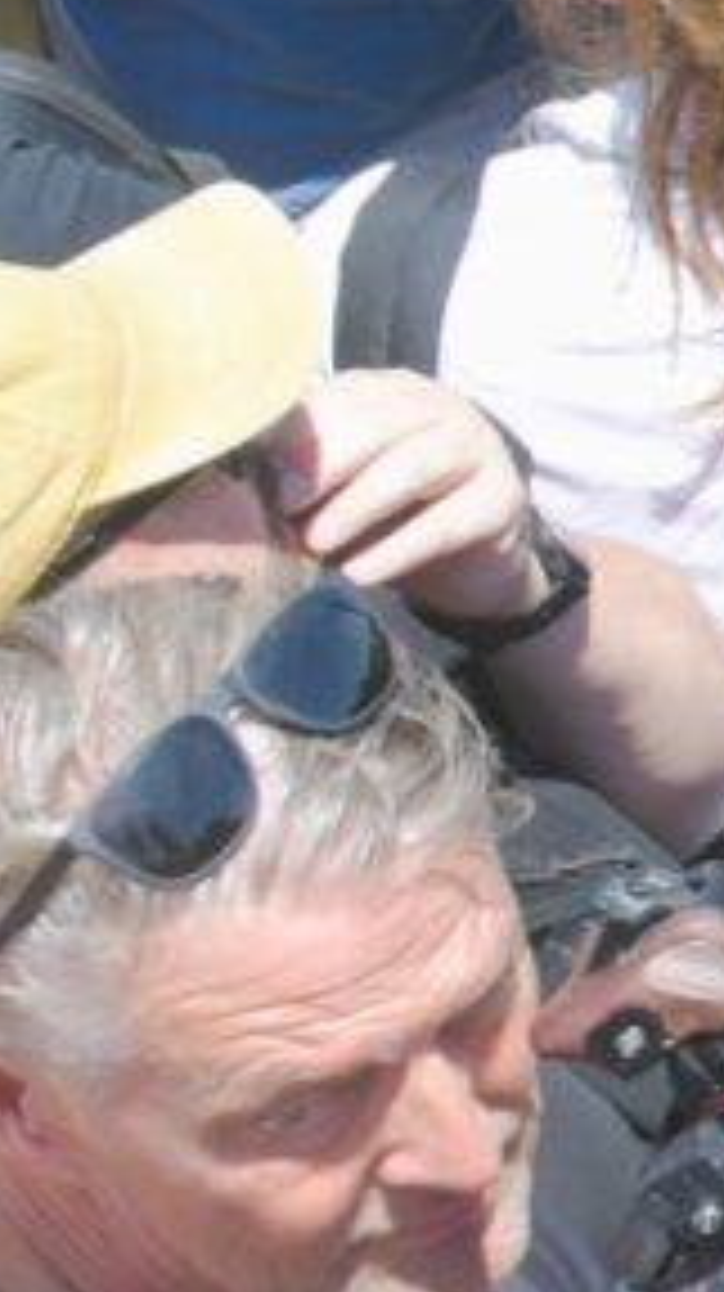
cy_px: -194
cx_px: 5392
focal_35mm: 262
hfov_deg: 3.5
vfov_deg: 8.2
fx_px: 8960
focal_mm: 24
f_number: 8
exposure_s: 1/250
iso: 100
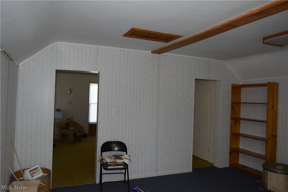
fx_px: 216
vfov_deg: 47.9
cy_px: 96
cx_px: 144
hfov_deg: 67.4
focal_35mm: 27
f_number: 5
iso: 800
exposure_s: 1/100
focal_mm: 18
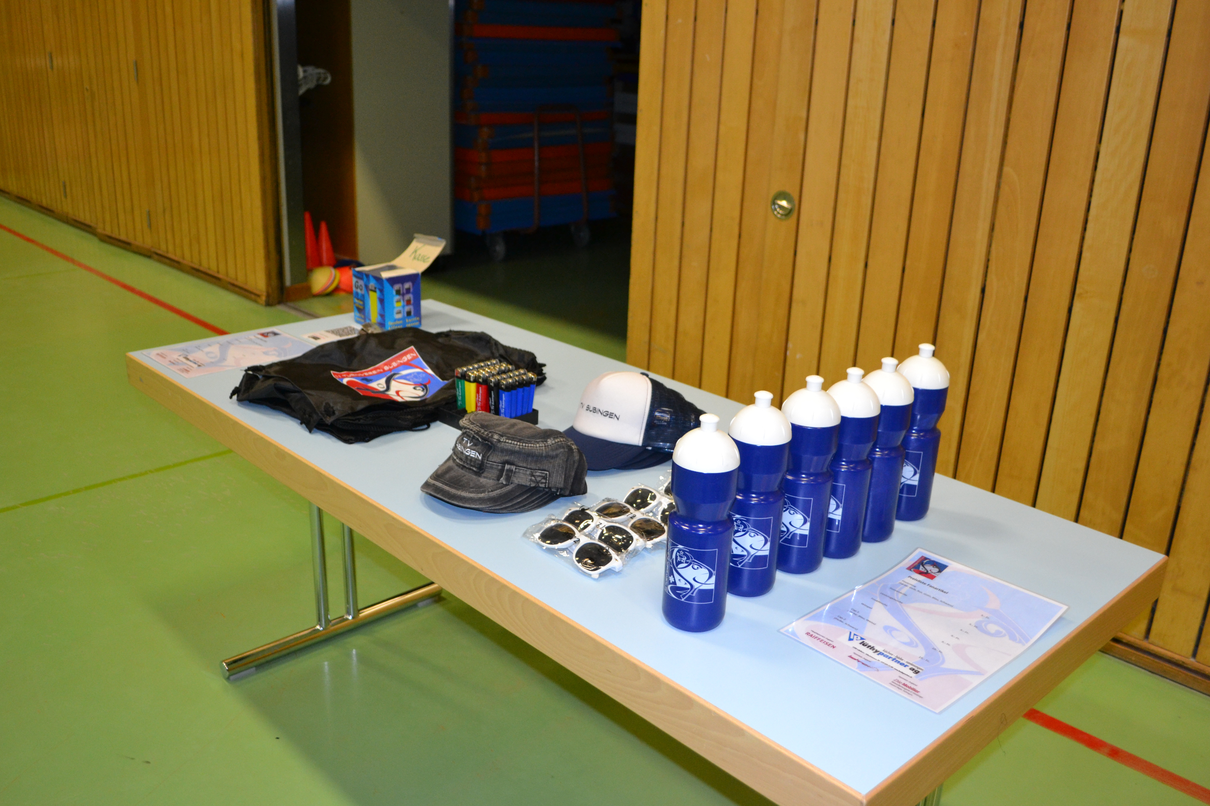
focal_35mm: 33
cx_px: 605
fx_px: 1109
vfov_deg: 40.0
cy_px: 403
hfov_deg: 57.2
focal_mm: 22
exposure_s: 1/60
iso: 1000
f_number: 3.8
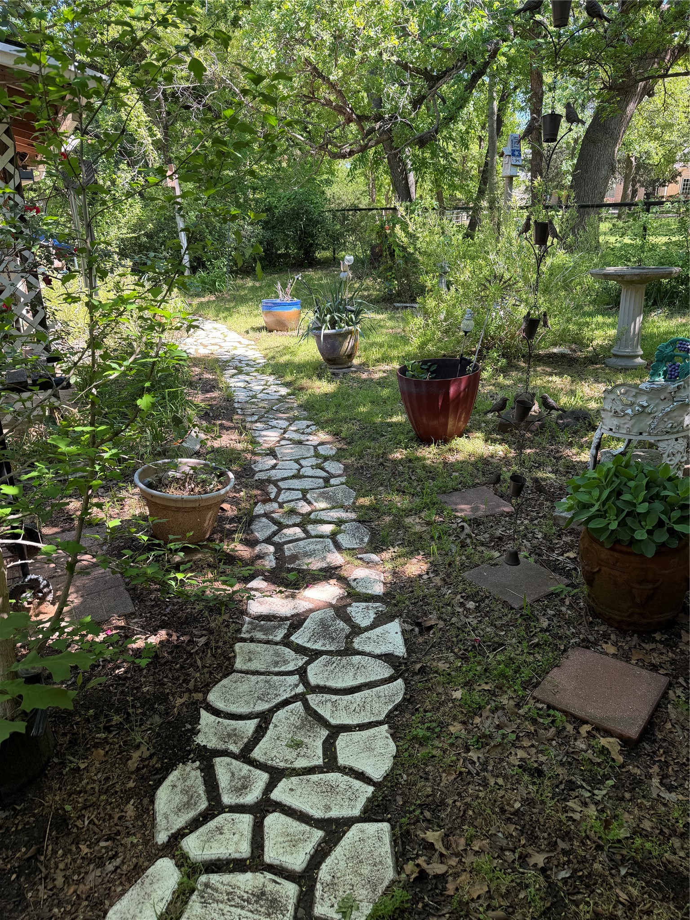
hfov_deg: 56.8
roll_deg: +1.1
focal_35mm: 24
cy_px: 460
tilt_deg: -21.3
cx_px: 345
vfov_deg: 71.6
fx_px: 638
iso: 80
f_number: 1.78
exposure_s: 1/301
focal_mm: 6.76
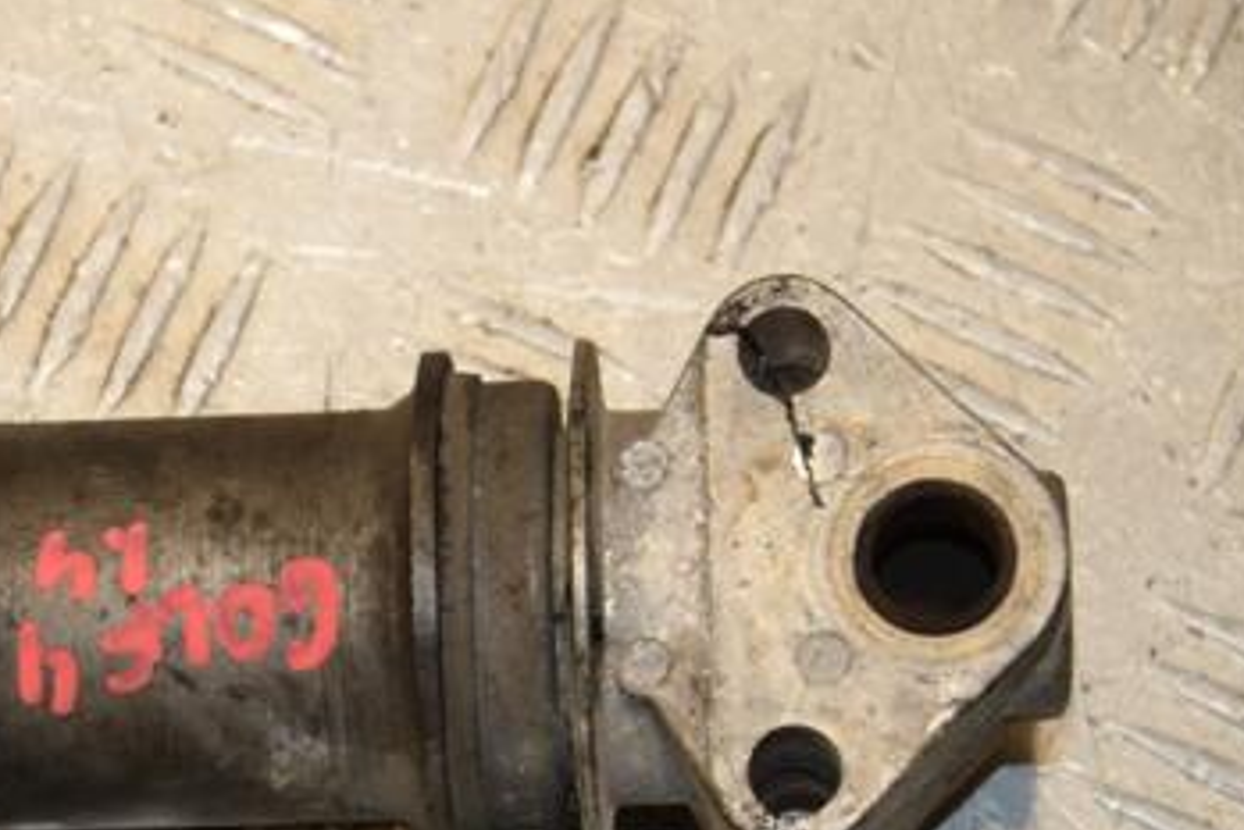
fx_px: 5877
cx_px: 339
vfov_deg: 8.1
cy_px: 698
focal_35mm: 170
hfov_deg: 12.1
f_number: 8
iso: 800
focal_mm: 66
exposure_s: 1/200
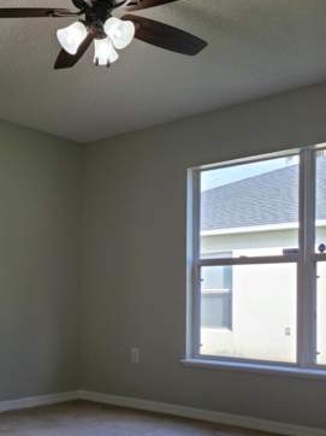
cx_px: 96
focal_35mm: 46
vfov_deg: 40.9
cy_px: 276
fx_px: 578
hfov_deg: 31.1
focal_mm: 5.4
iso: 40
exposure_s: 1/157
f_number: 1.8
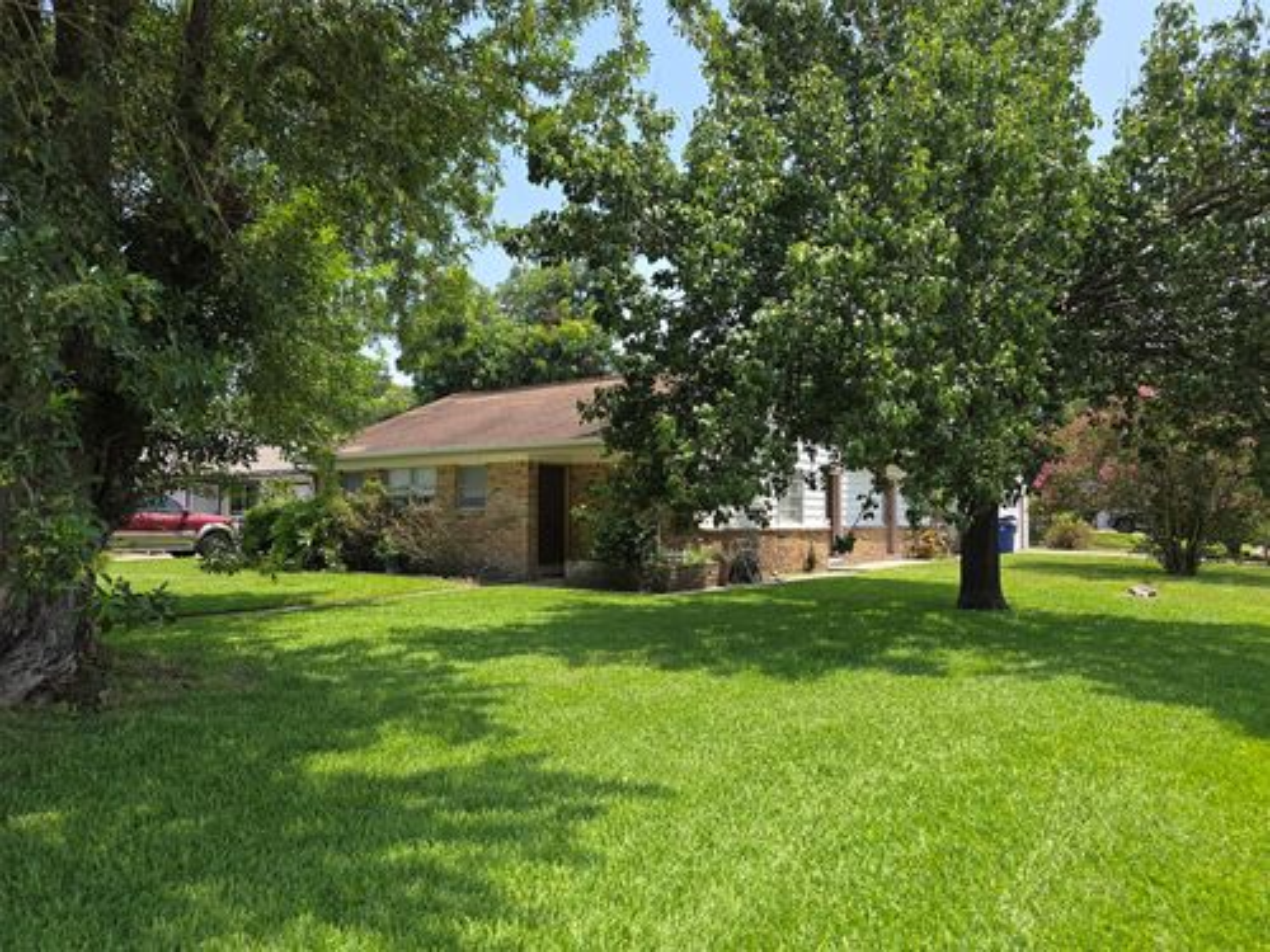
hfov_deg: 73.9
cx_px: 635
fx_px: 844
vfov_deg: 58.9
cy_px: 476
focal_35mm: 23
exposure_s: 1/389
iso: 12
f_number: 1.7
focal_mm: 6.3
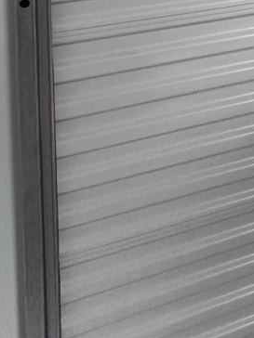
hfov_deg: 18.9
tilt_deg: -3.2
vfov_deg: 24.0
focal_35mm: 60
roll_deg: -2.4
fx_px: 587
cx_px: 454
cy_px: -190
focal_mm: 2.22
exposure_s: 1/60
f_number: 2.2
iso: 200
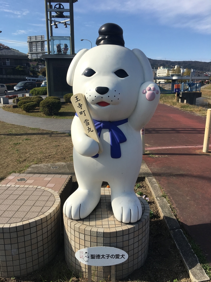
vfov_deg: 61.7
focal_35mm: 29
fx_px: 236
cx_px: 106
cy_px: 141
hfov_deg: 48.2
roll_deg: -0.4
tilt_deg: -12.7
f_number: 2.2
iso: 25
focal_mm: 4.15
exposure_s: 1/1832
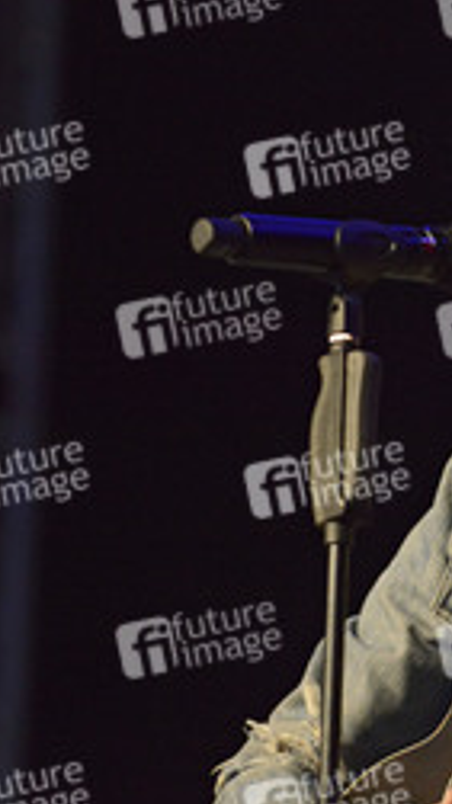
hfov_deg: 4.6
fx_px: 5609
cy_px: 400
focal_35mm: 263
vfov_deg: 8.2
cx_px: 563
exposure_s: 1/320
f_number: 2.8
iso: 6400
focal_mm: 140
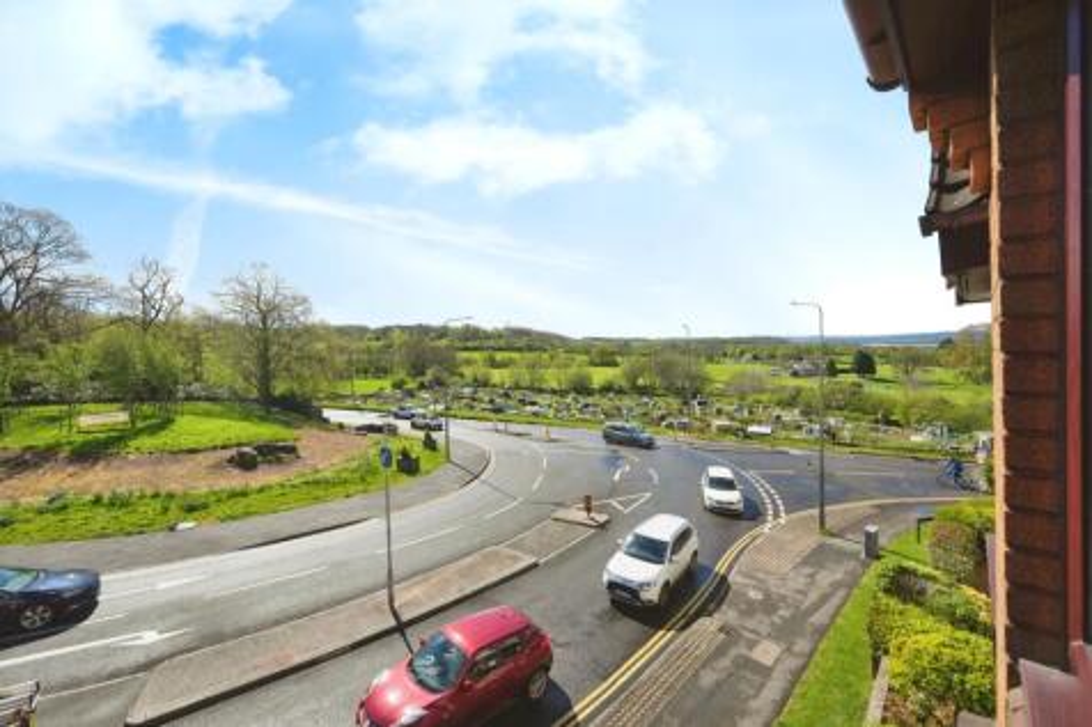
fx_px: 424
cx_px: 546
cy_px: 364
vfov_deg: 81.2
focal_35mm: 14
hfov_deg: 104.3
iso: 250
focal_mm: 14
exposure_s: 1/800
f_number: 7.1
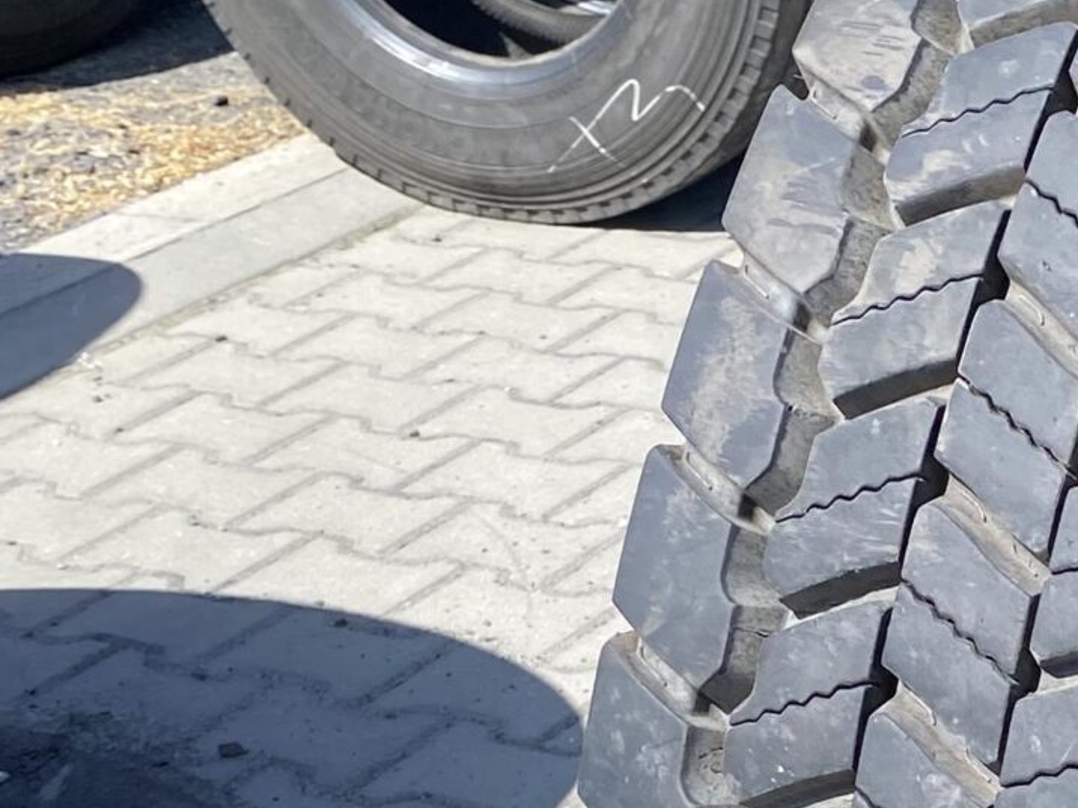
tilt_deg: -26.1
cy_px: 784
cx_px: 986
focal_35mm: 93
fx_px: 2896
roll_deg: +4.7
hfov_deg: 20.6
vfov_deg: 15.6
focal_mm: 4.25
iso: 32
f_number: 1.8
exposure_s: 1/1608
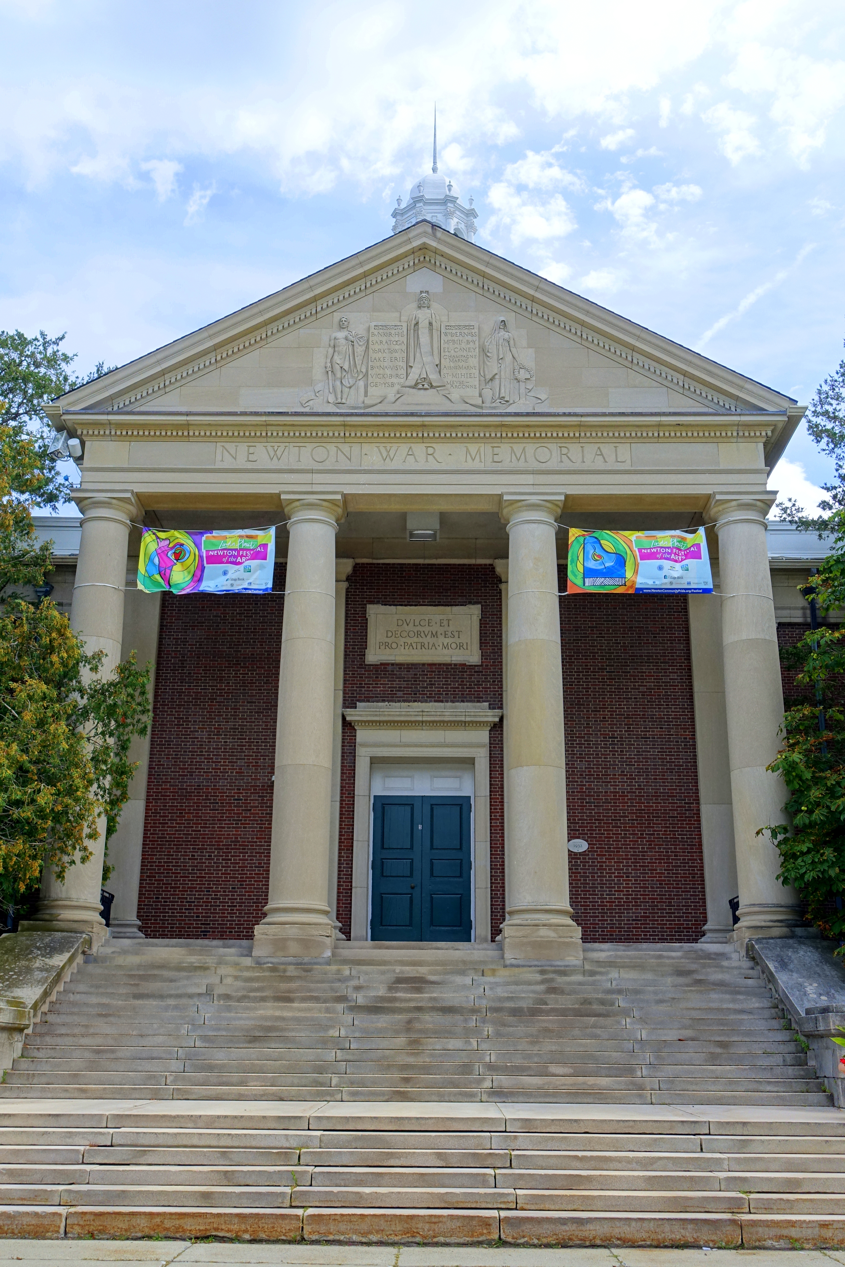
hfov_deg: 37.9
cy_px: 634
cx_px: 422
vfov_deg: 54.4
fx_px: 1232
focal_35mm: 35
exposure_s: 1/500
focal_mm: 12.81
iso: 125
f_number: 4
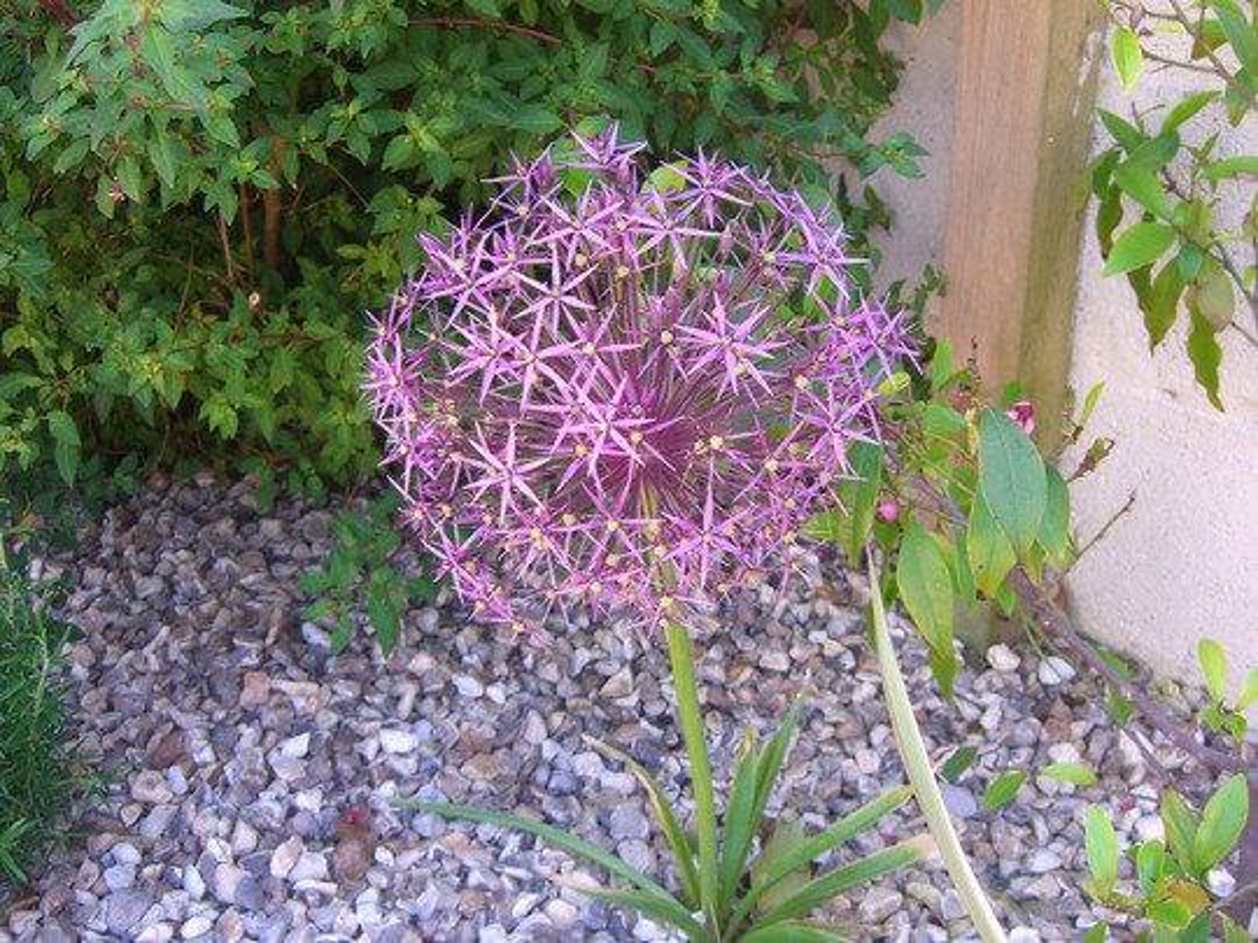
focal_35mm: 38
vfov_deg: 37.7
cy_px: 472
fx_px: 1381
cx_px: 629
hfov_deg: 49.0
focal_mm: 7.9
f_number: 2.8
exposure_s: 1/60
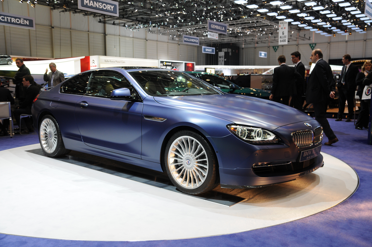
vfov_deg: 39.9
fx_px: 341
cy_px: 124
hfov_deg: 57.3
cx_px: 186
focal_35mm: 33
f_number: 5.6
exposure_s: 1/125
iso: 400
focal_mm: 22
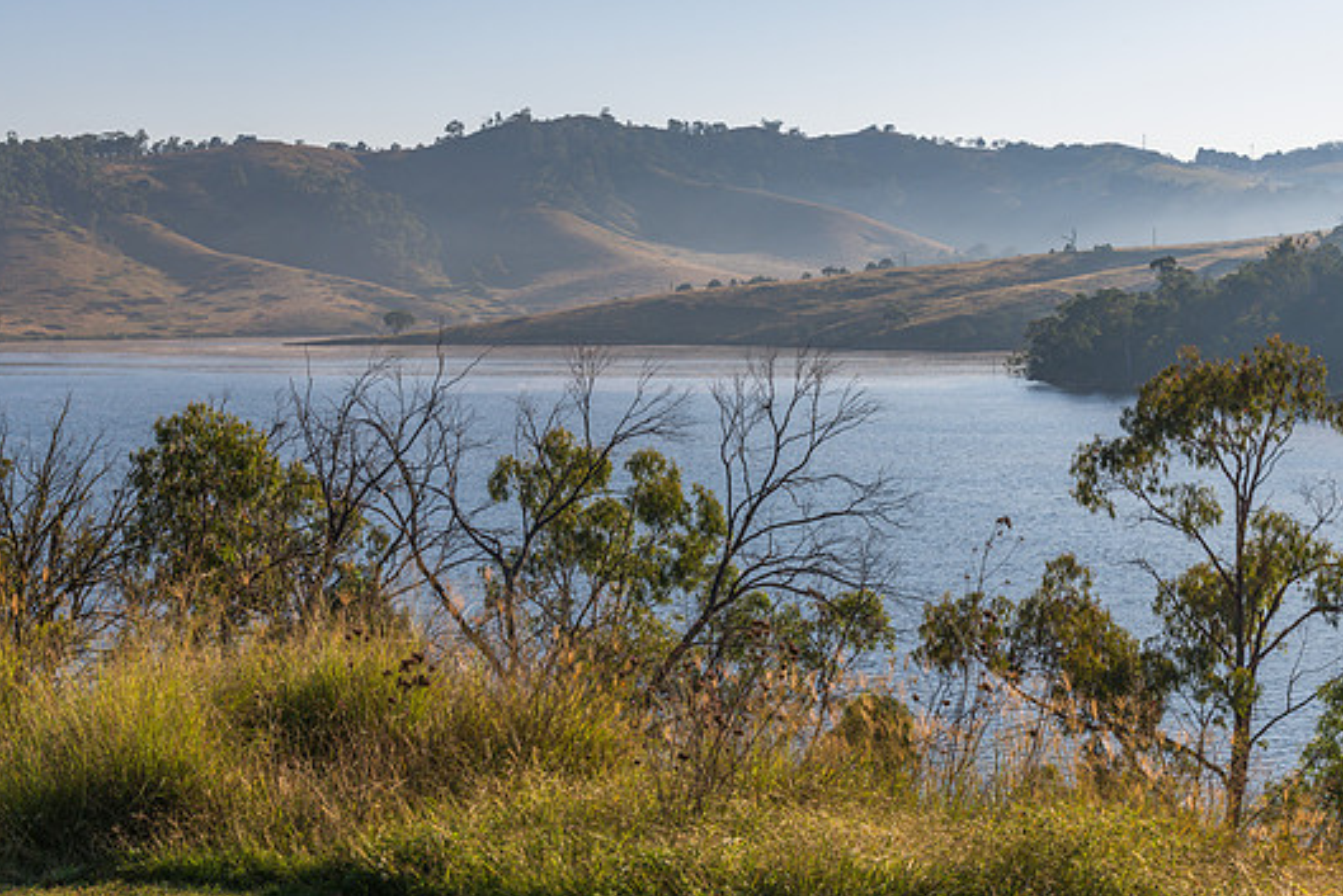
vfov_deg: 23.8
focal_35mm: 57
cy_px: 420
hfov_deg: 35.0
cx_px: 680
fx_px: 2127
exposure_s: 1/500
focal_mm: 52
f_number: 9
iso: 160
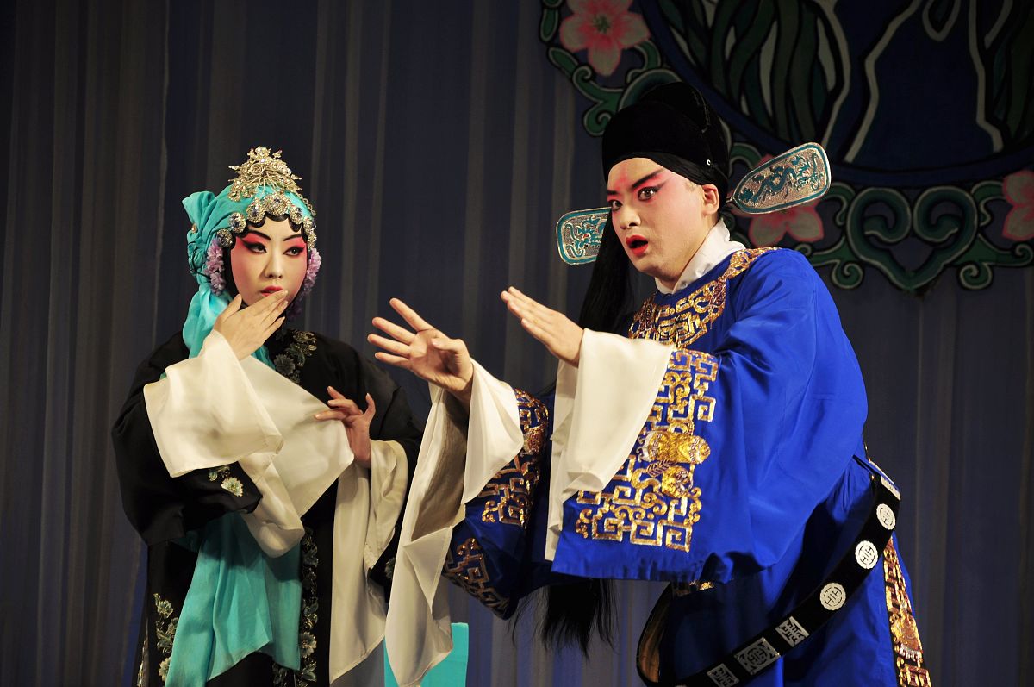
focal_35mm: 158
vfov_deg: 8.7
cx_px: 517
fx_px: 4518
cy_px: 344
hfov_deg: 13.1
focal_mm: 105
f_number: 5.6
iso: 200
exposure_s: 1/160
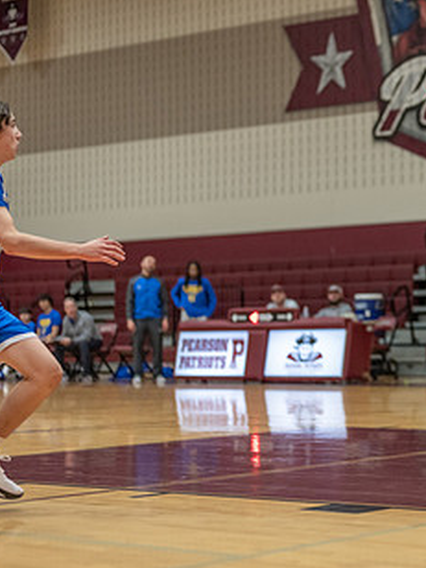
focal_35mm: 97
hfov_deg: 14.7
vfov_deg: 20.2
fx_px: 1592
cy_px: 247
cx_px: 511
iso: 1000
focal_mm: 50
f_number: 1.2
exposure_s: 1/1000
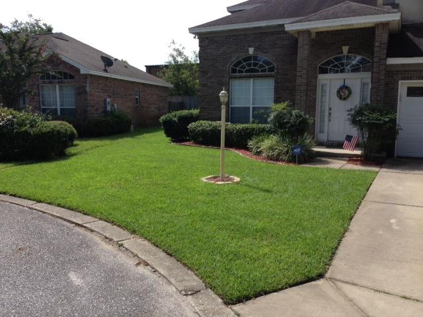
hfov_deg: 55.4
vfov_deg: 42.9
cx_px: 212
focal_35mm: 33
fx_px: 403
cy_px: 158
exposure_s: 1/1506
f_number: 2.4
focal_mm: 4.13
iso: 50
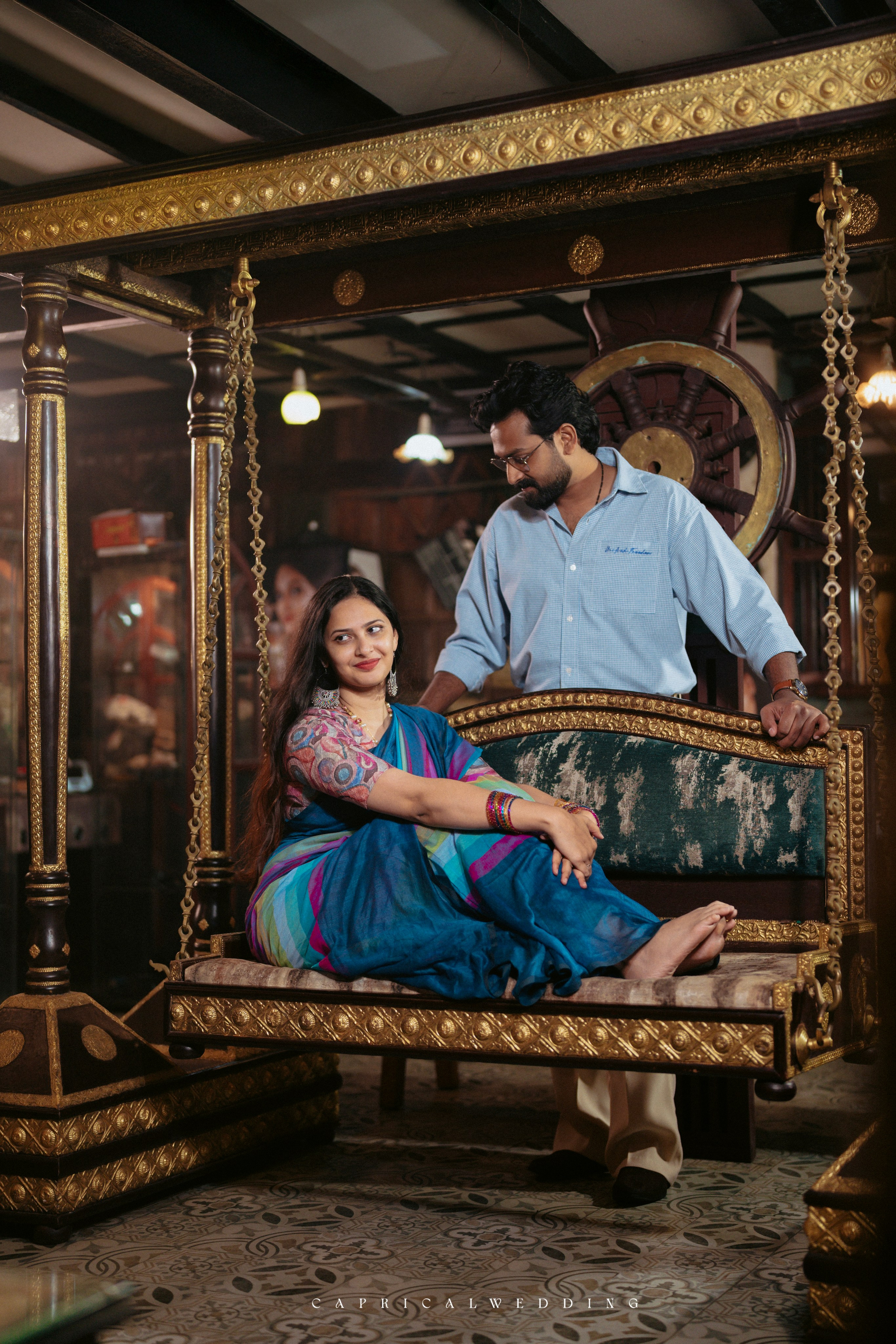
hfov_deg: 27.0
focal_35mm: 50
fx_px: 1867
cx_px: 448
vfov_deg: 39.6
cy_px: 672
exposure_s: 1/320
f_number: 1.6
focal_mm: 50
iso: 500
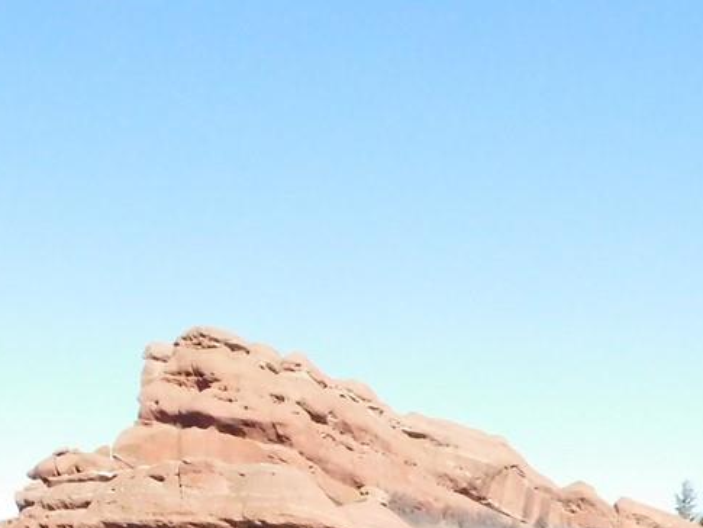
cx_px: 284
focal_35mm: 99
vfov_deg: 14.7
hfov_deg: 19.8
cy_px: 511
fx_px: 2011
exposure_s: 1/1500
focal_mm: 5.3
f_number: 6.4
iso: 800
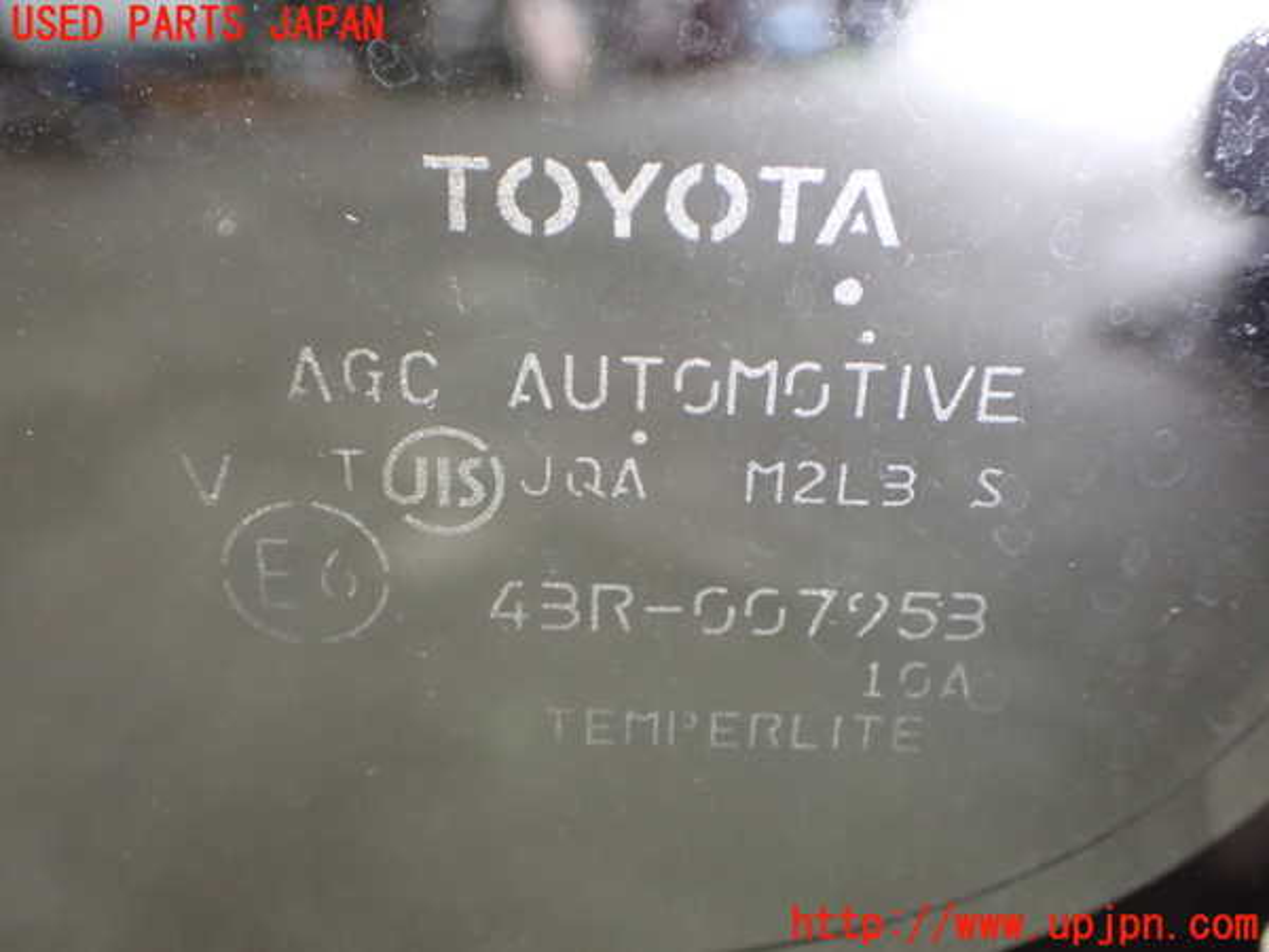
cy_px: 476
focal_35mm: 38
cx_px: 634
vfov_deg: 37.7
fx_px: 1393
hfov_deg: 49.0
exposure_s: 1/50
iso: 800
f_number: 2.7
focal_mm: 6.83
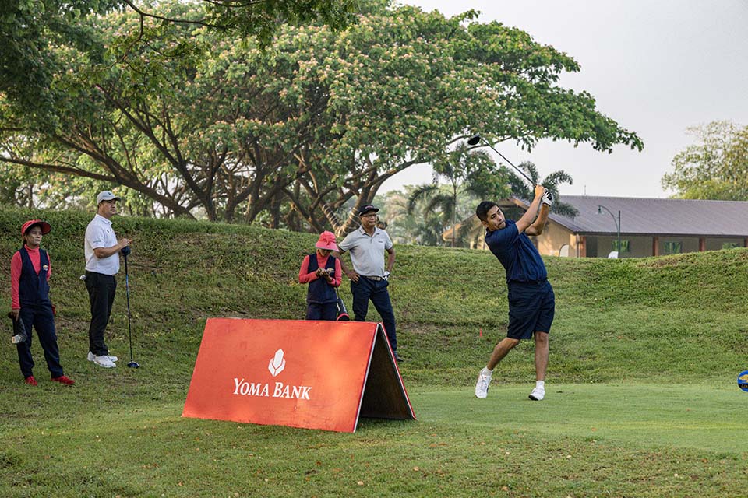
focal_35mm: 95
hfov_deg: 21.5
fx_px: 1974
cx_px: 374
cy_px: 249
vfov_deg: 14.4
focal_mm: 95
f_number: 5.6
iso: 4500
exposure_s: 1/2500
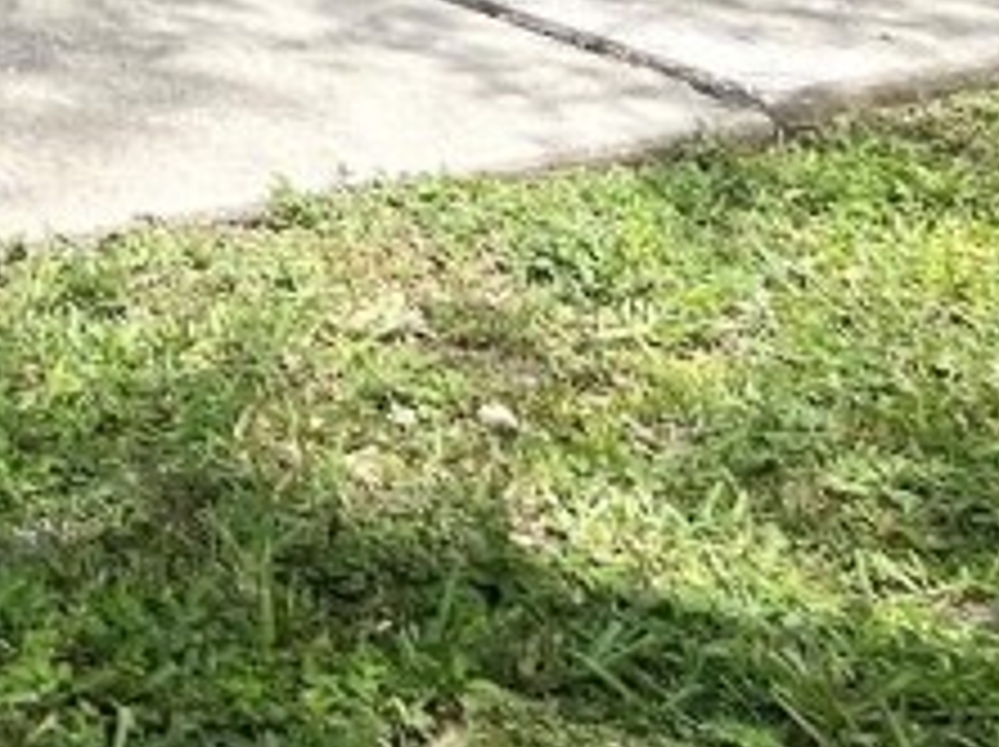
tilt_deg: -0.5
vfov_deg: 10.9
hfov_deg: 13.3
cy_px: -873
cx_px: -1188
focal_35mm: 120
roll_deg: +0.2
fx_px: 3459
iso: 50
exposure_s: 1/3356
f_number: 1.5
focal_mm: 5.7
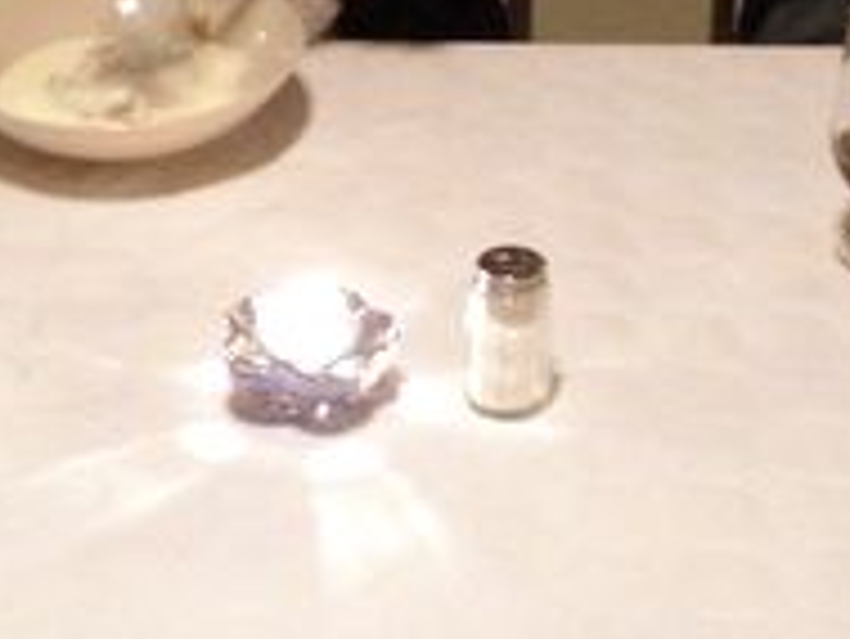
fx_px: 2162
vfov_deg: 15.5
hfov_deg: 22.2
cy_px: -328
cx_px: 553
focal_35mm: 88
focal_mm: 4.6
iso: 400
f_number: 2.8
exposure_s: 1/6
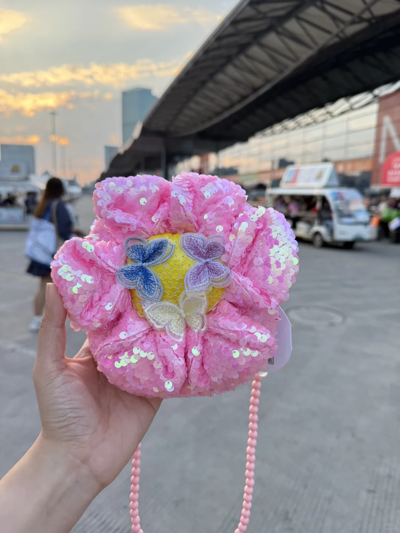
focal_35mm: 24
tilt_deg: -10.6
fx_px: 370
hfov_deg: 56.8
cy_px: 266
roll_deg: -1.3
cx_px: 200
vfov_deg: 71.6
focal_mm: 6.76
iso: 100
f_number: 1.78
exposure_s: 1/504
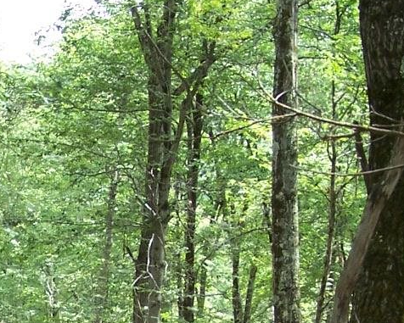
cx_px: 15
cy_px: 366
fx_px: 1447
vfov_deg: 12.5
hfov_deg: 15.6
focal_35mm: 121
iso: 80
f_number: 2.8
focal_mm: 6.3
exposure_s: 1/90
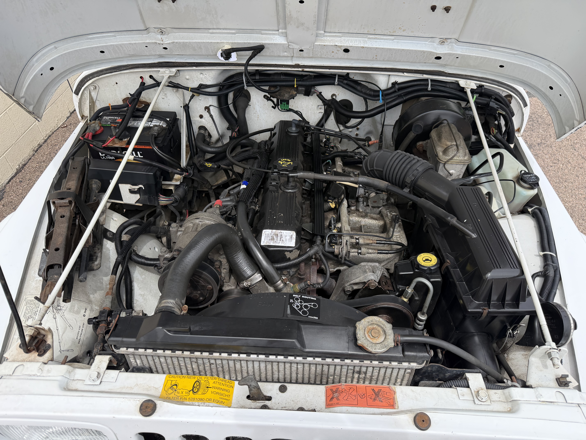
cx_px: 293
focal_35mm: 24
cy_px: 220
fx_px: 406
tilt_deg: -44.2
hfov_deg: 71.6
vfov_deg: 56.8
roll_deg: +0.3
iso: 100
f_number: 1.78
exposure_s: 1/2445
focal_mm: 6.76
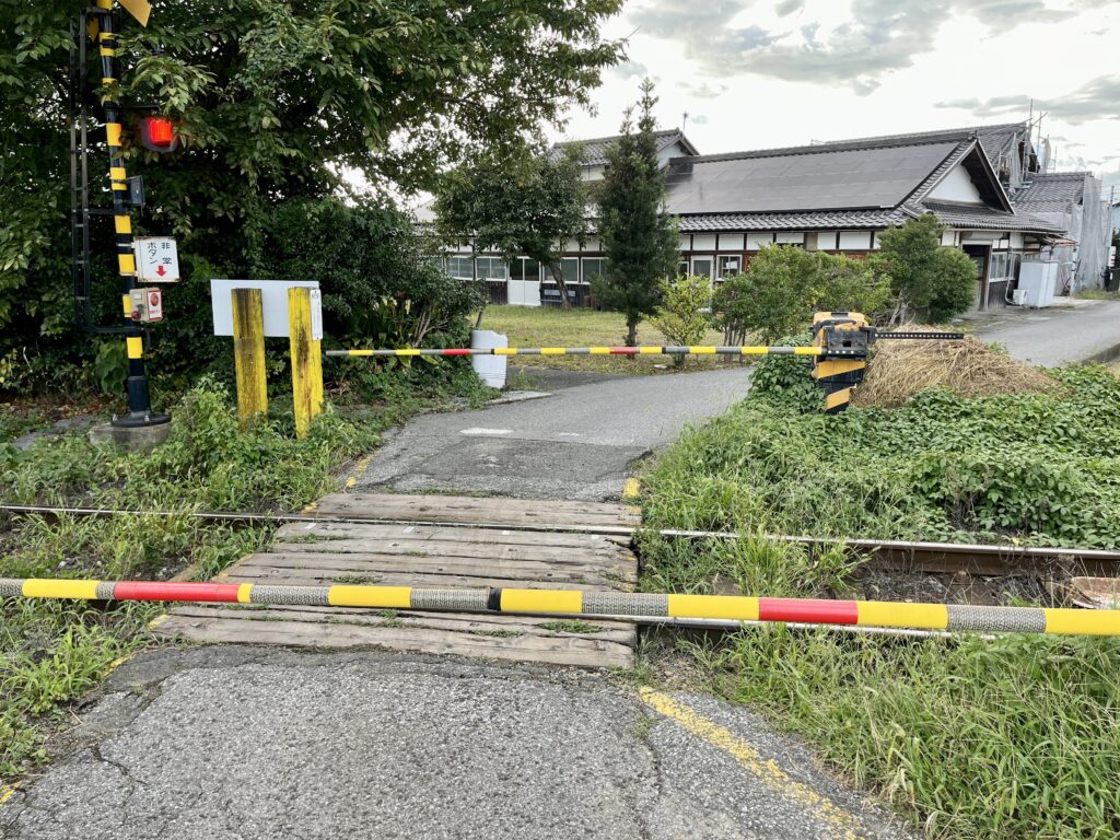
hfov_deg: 67.3
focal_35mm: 26
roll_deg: -0.1
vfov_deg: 53.1
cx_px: 560
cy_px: 420
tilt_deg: -11.3
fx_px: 841
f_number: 1.6
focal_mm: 5.1
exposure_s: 1/367
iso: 50
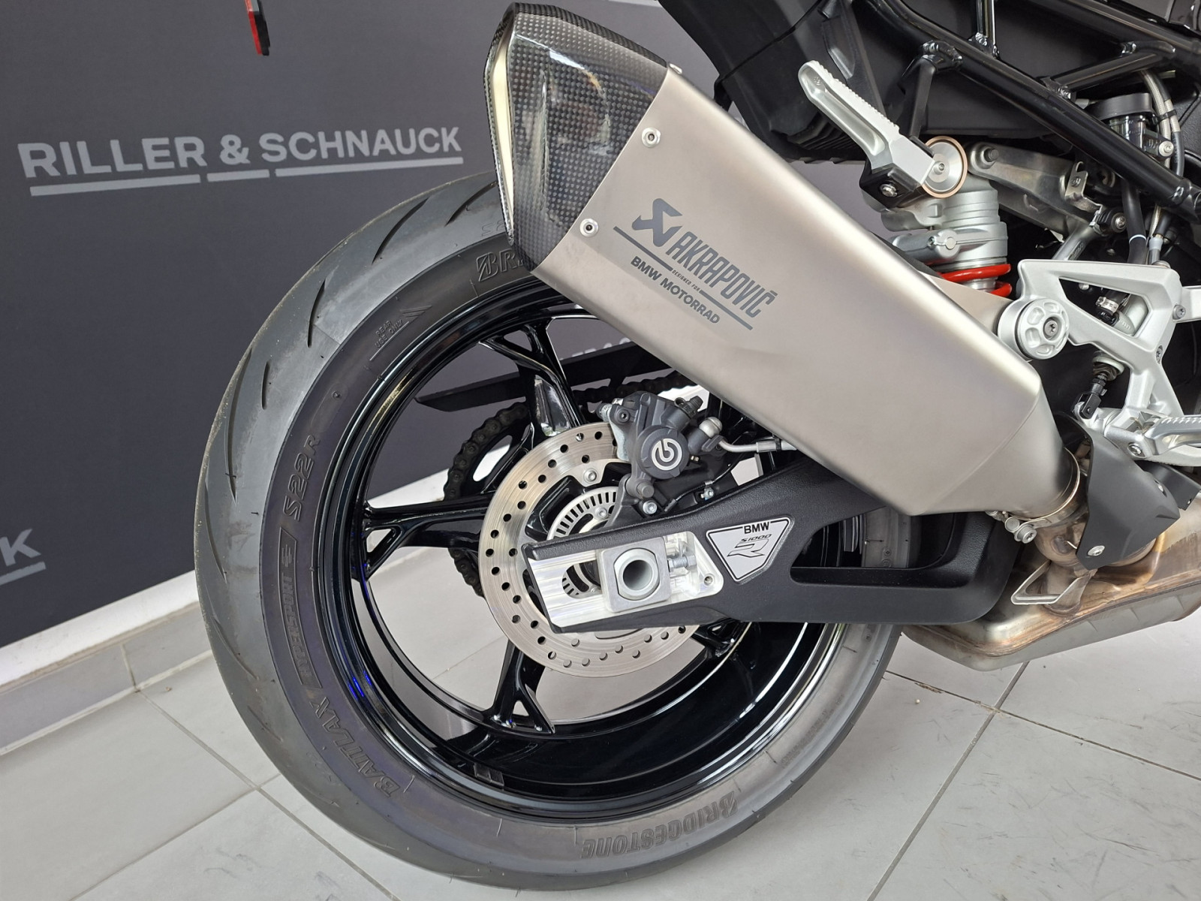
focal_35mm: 23
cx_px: 600
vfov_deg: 58.9
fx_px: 798
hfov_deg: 73.9
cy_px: 450
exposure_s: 1/50
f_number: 1.8
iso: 250
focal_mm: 5.54
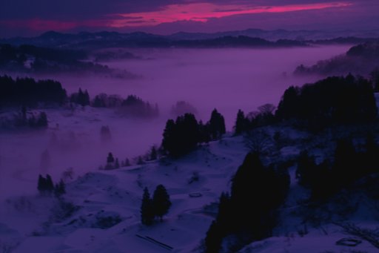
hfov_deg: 24.8
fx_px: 863
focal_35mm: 82
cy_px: 126
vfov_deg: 16.6
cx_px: 190
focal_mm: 48
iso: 100
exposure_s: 1/2
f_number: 5.6
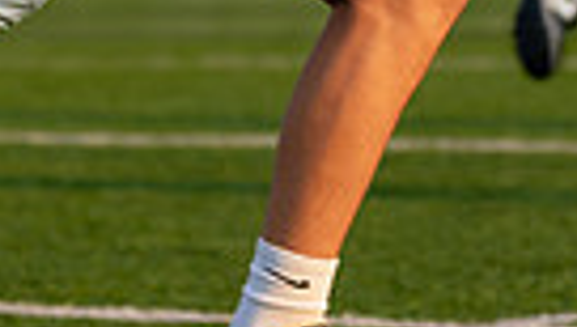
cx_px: 280
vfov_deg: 3.4
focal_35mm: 352
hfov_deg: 6.1
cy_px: -310
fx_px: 5394
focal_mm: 70
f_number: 2.8
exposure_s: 1/1250
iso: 160
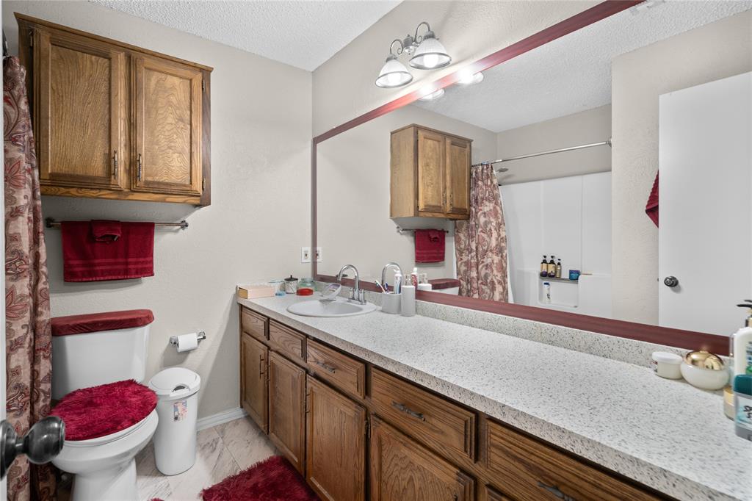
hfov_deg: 93.3
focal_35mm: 17
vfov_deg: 70.4
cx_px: 376
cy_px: 250
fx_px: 355
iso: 800
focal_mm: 17
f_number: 7.1
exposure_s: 1
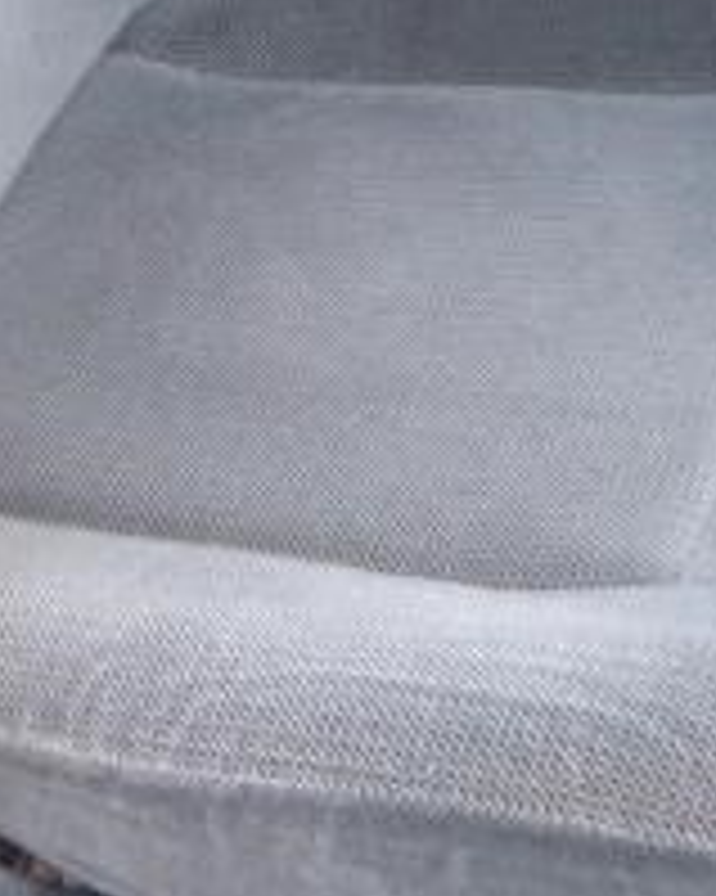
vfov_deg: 19.0
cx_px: 171
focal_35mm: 98
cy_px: -23
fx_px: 2598
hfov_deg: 15.6
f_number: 3.9
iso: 400
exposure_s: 1/60
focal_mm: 4.5
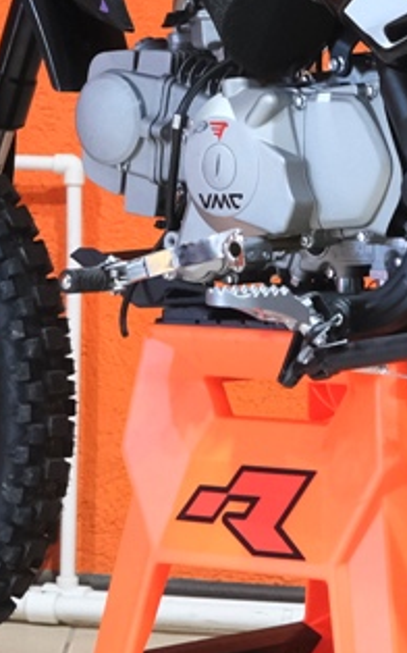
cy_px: -213
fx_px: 3784
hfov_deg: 6.2
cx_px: 201
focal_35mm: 213
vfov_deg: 9.7
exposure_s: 1/100
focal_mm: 27.5
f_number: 4
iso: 1600
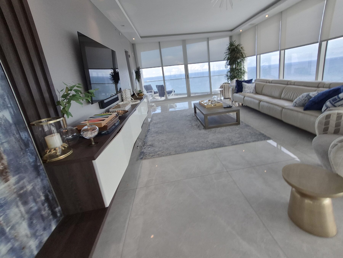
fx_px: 129
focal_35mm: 13
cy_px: 129
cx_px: 172
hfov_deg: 106.2
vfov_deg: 89.9
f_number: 2.2
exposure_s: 1/138
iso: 50
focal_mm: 1.74
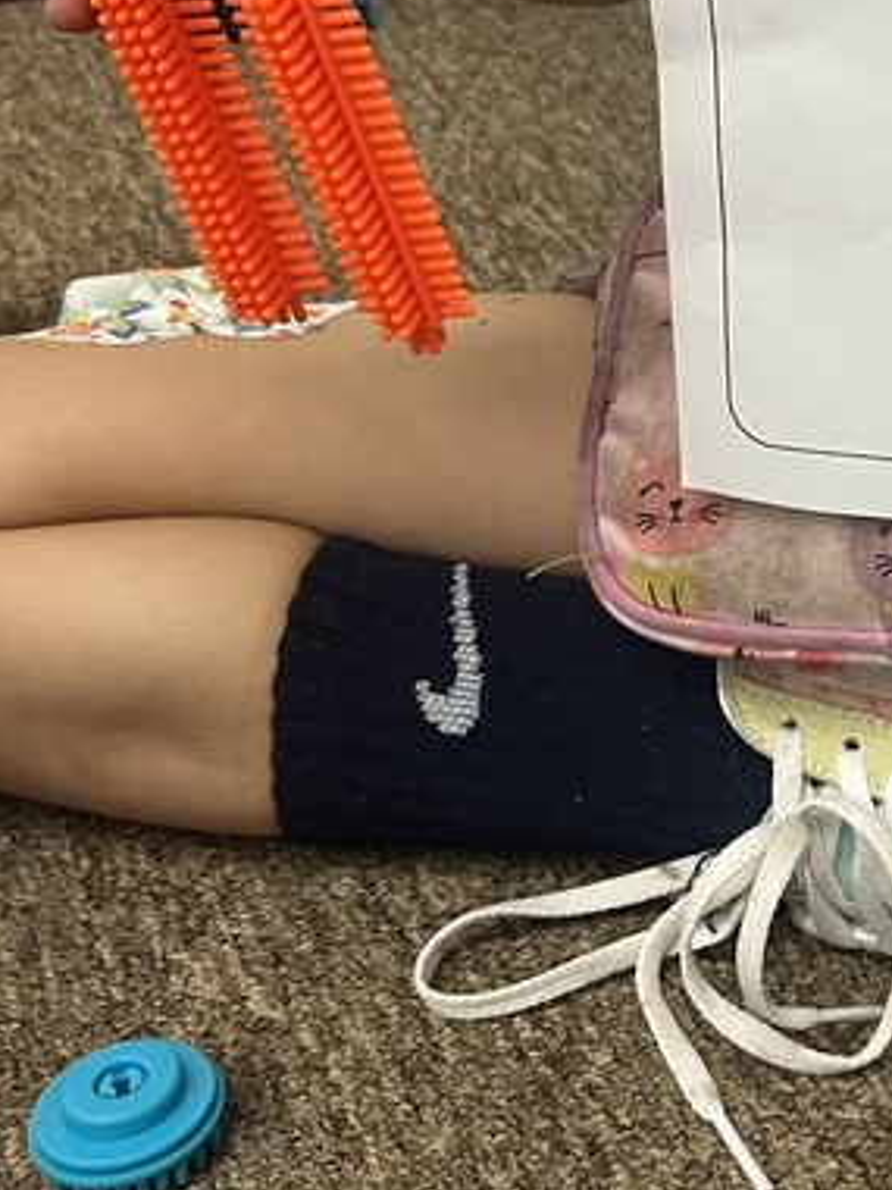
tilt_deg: -23.2
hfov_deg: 20.0
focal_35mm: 70
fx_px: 2405
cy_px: 225
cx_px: 992
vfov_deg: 27.2
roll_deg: +1.1
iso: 125
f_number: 1.6
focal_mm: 5.1
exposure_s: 1/60
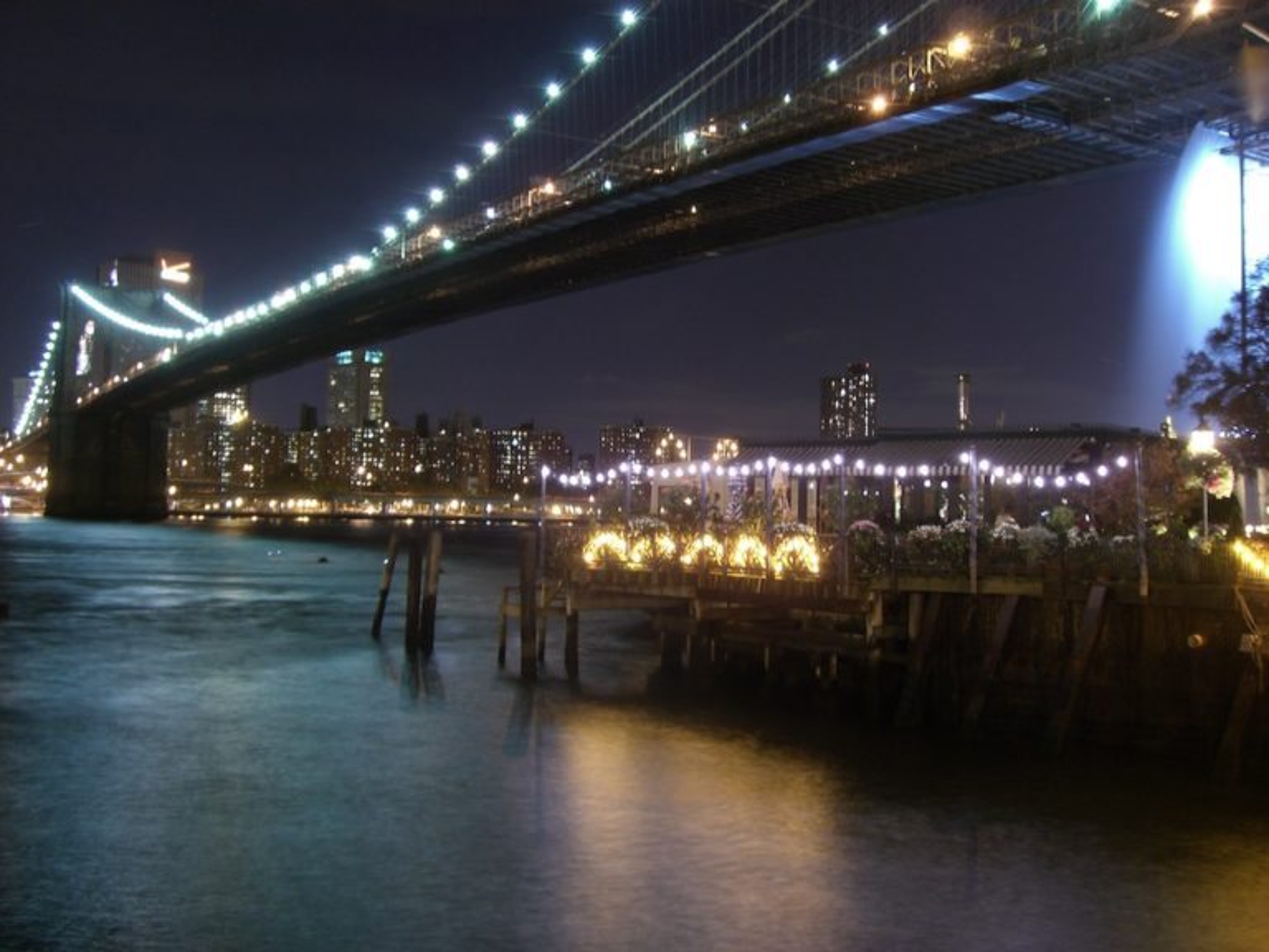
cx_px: 634
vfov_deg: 37.7
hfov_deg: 49.0
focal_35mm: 38
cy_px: 476
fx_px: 1393
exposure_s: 4
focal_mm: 6.2
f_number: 2.7
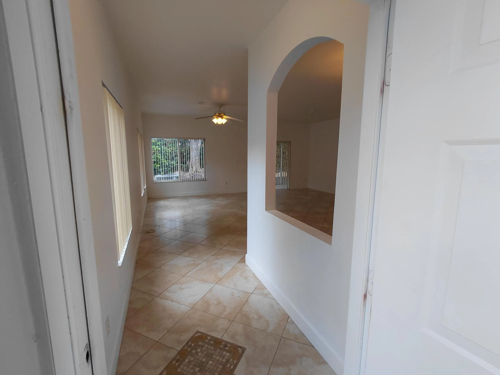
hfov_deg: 94.5
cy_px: 188
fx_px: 231
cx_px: 250
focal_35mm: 16
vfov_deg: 78.1
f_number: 2.2
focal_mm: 1.64
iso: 50
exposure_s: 1/120
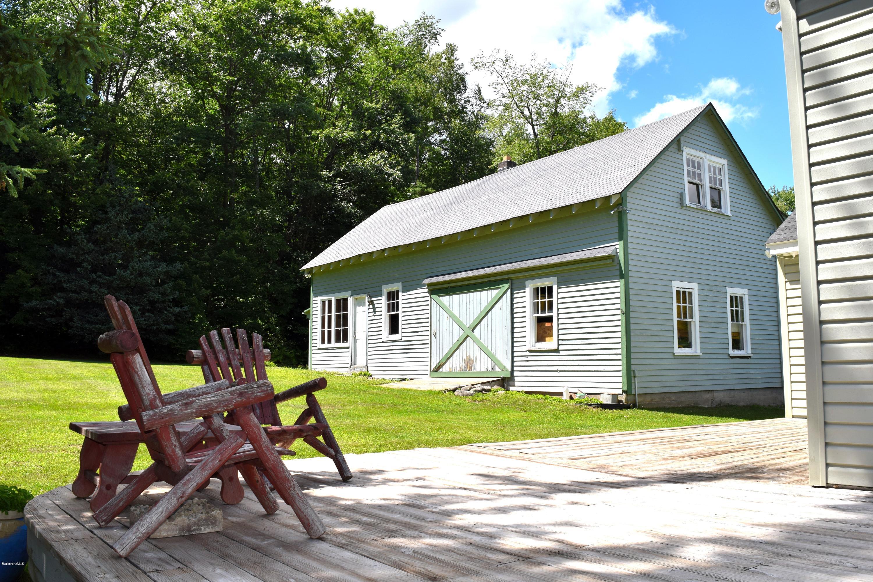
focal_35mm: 30
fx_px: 727
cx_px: 436
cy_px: 291
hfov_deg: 61.9
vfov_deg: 43.6
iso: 100
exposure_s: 1/200
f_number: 10
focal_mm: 20
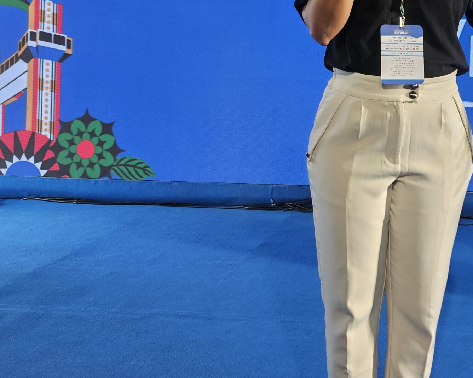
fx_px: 602
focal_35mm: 43
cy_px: 66
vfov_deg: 33.7
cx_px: 405
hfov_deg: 40.4
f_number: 1.8
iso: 50
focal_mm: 5.4
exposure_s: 1/60
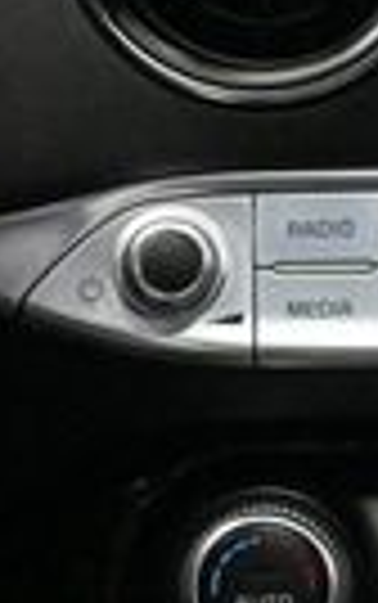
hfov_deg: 4.4
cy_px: -112
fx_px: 4803
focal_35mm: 292
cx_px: 778
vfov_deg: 7.1
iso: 12800
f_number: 5.6
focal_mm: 40
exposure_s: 1/50
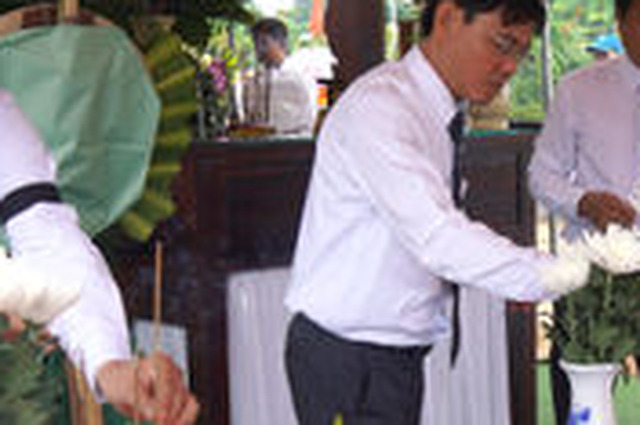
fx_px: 1474
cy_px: 301
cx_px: 625
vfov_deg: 16.4
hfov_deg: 23.6
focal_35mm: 83
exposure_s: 1/160
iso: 125
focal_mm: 18
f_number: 4
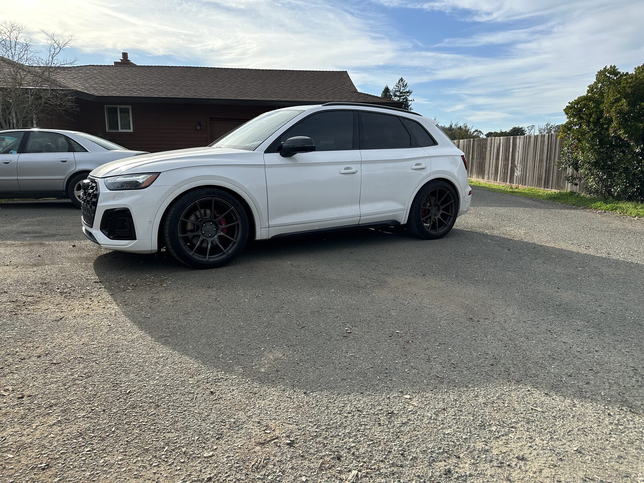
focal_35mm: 24
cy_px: 242
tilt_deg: -10.1
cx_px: 322
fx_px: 446
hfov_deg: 71.6
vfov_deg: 56.8
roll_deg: -2.1
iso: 80
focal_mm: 6.86
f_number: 1.78
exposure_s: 1/2732
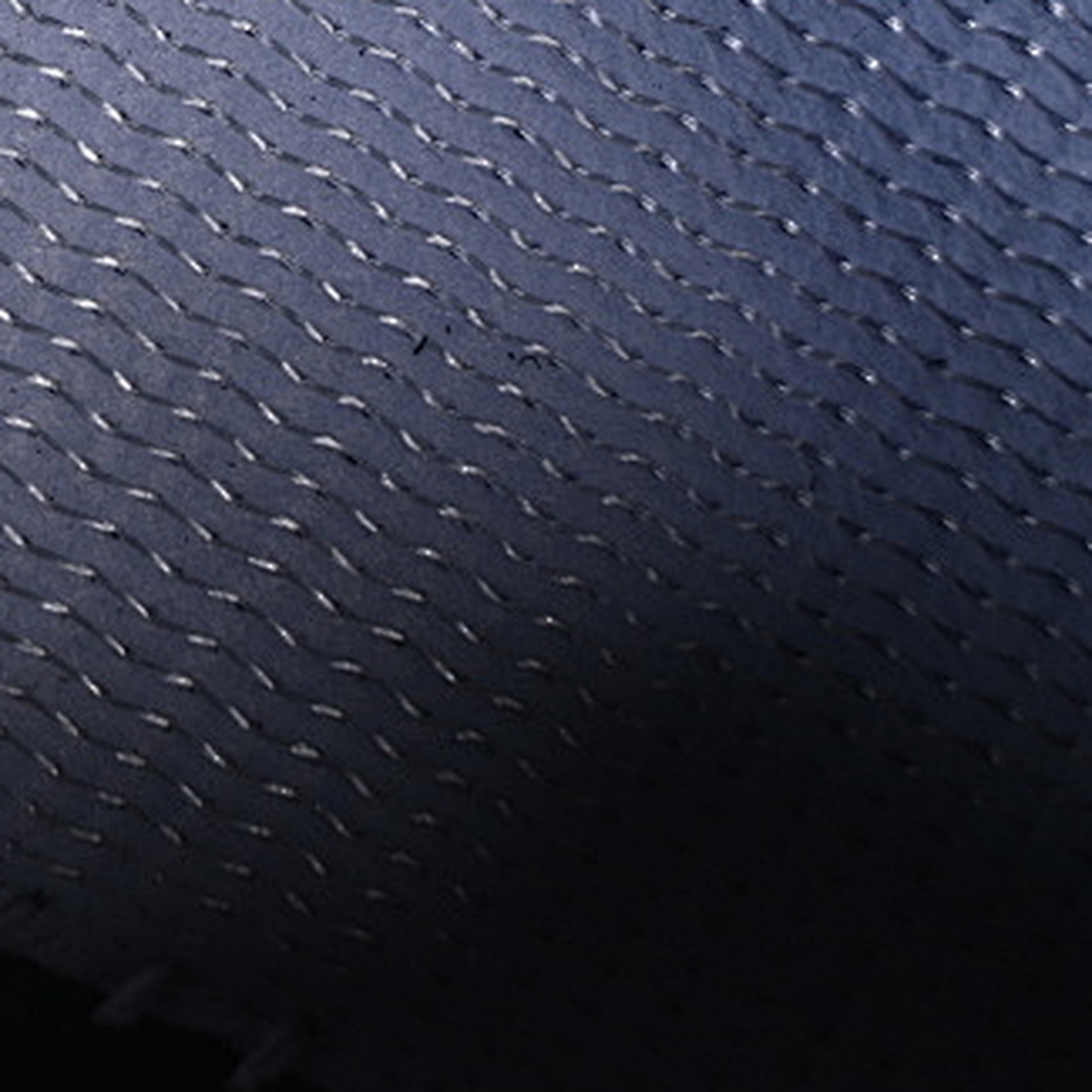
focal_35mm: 212
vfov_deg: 8.2
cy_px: 30
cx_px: -329
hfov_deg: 8.1
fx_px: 7566
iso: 160
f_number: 6.3
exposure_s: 1/60
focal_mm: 50
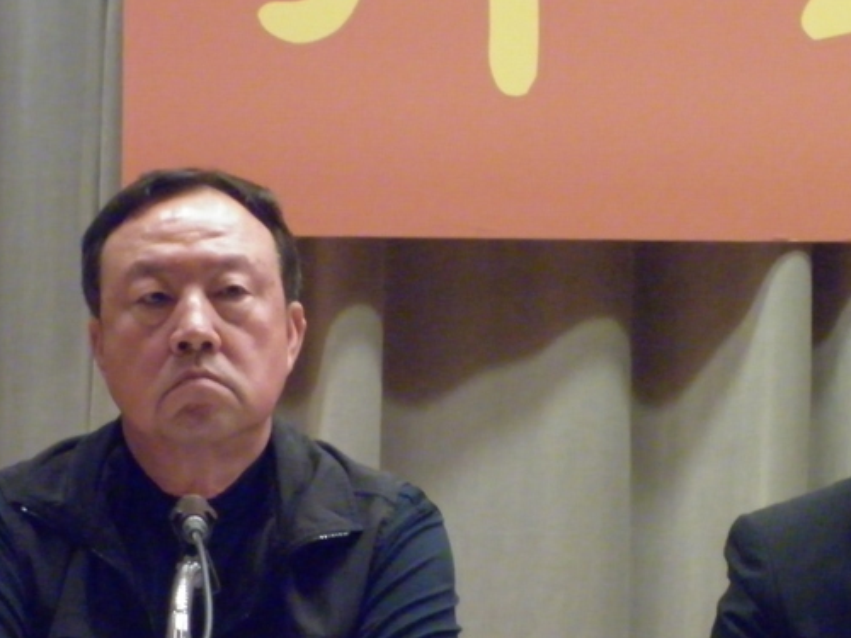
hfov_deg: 9.5
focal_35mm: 209
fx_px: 5138
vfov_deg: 7.1
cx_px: 586
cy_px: 526
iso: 200
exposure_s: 1/8
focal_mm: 20
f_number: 6.2
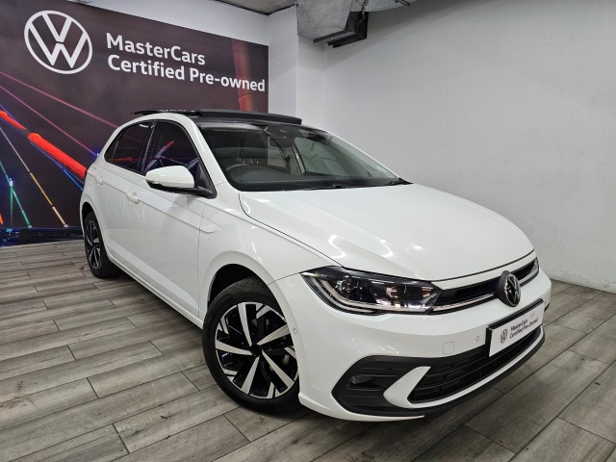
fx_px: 409
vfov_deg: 58.9
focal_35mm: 23
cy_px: 231
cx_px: 308
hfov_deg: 73.9
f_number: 1.7
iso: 200
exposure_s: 1/100
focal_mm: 6.3
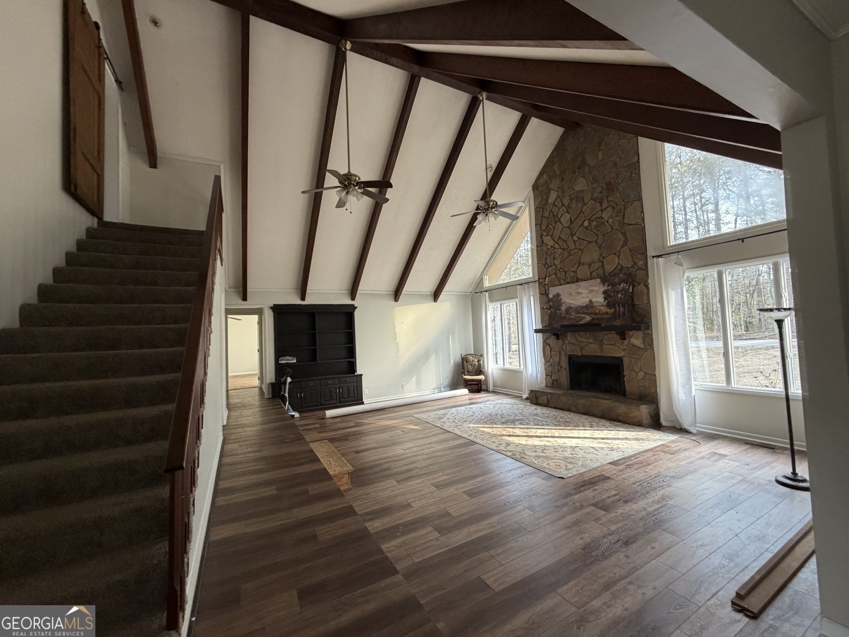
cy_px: 318
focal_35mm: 14
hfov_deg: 102.1
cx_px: 424
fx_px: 343
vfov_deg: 85.7
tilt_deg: -1.0
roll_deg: +4.4
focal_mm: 2.22
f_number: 2.2
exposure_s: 1/92
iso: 320
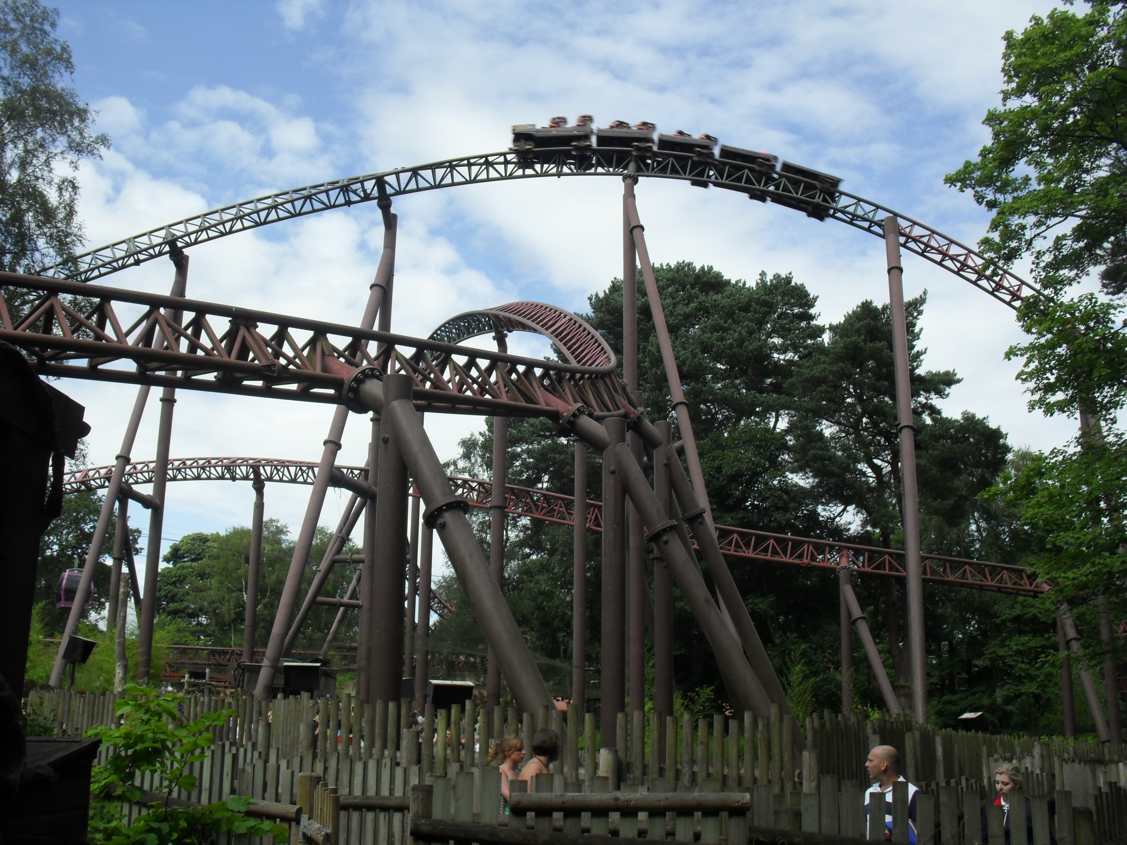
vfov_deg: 40.7
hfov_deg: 52.6
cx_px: 564
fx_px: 1140
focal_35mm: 35
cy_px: 422
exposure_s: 1/125
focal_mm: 6.3
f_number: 8.4
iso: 100
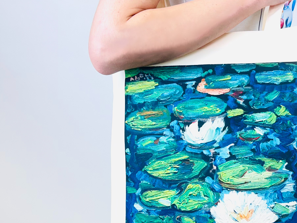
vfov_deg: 25.1
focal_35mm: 58
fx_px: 498
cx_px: 221
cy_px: 79
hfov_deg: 32.6
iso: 64
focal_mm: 5.7
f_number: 1.5
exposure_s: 1/100
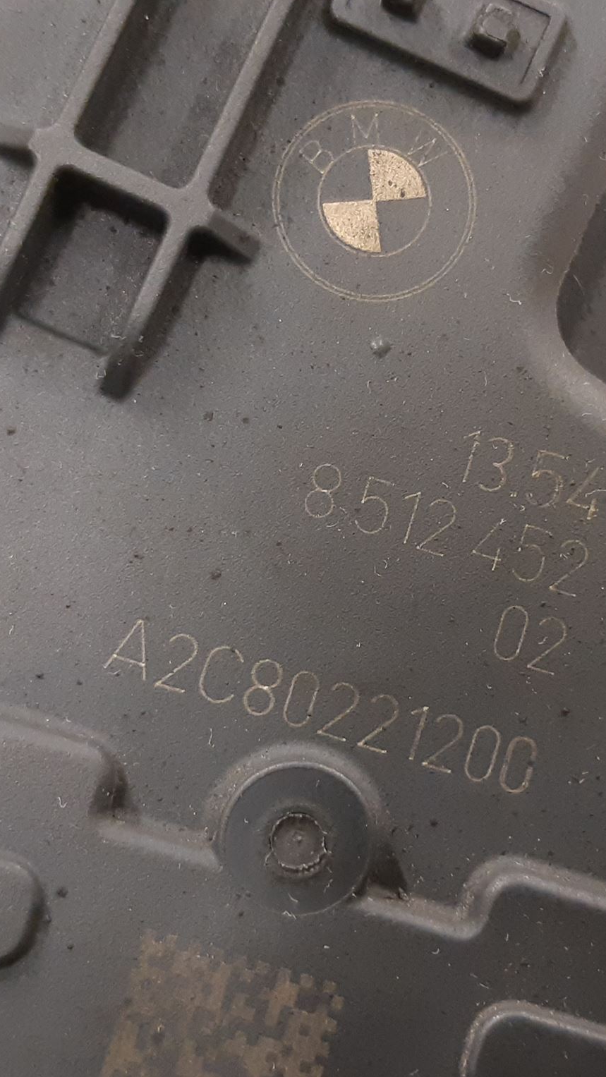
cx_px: 401
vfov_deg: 52.8
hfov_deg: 31.0
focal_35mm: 38
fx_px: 1085
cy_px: 537
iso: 200
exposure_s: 1/33
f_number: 1.7
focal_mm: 3.93
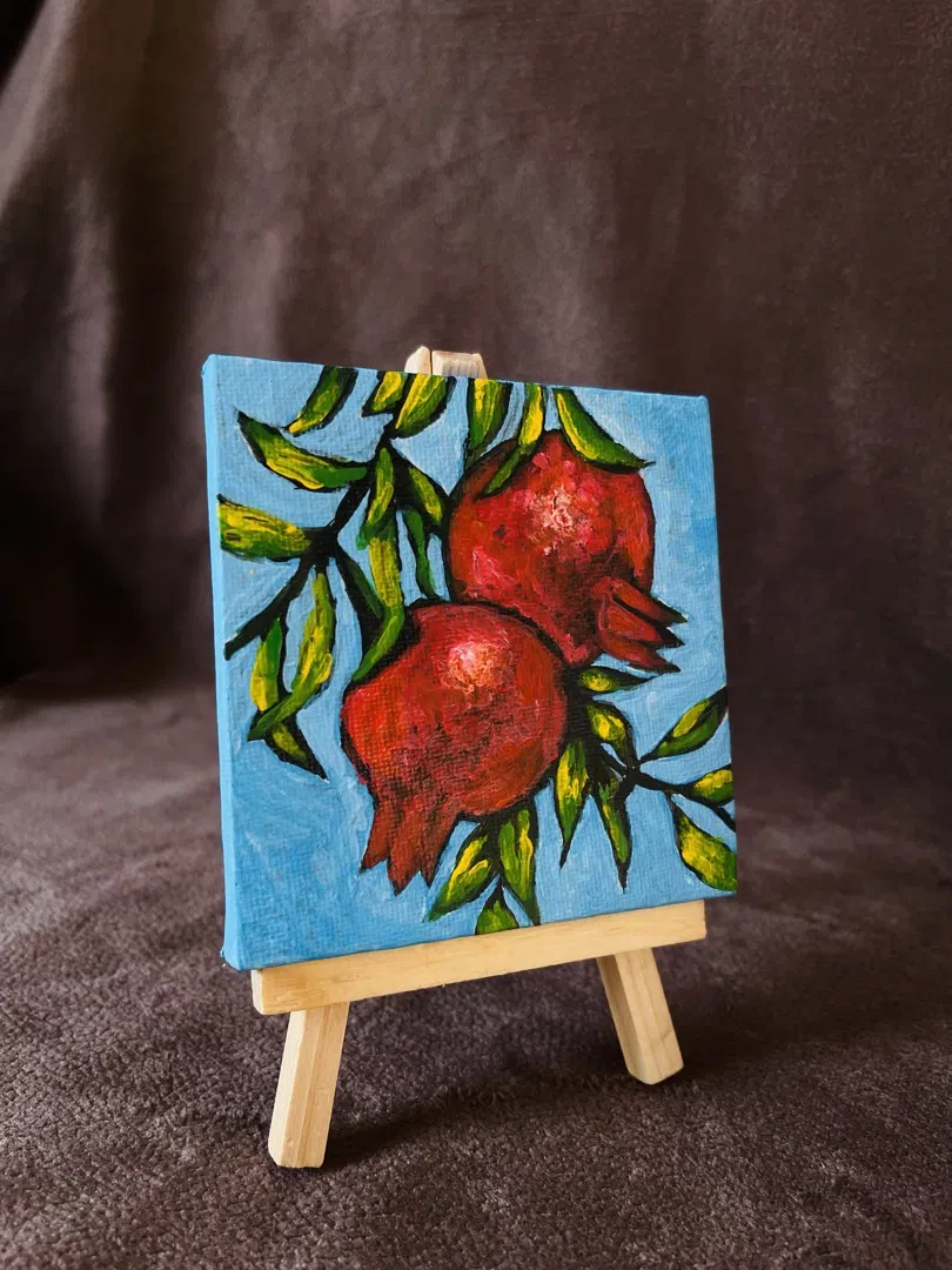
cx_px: 476
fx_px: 917
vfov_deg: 69.4
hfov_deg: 54.9
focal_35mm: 25
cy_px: 635
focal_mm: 5.1
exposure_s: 1/121
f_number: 1.6
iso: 125
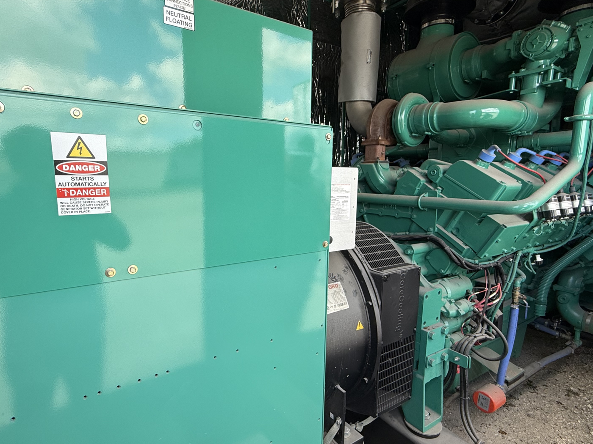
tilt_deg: -7.5
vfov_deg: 65.9
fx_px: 343
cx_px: 277
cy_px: 231
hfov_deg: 81.6
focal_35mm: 20
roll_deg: -0.2
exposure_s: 1/162
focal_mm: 2.22
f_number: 2.2
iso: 50
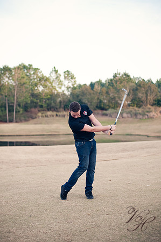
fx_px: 336
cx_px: 80
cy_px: 121
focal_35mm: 50
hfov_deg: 26.9
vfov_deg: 39.6
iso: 200
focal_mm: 50
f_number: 2.2
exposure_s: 1/500
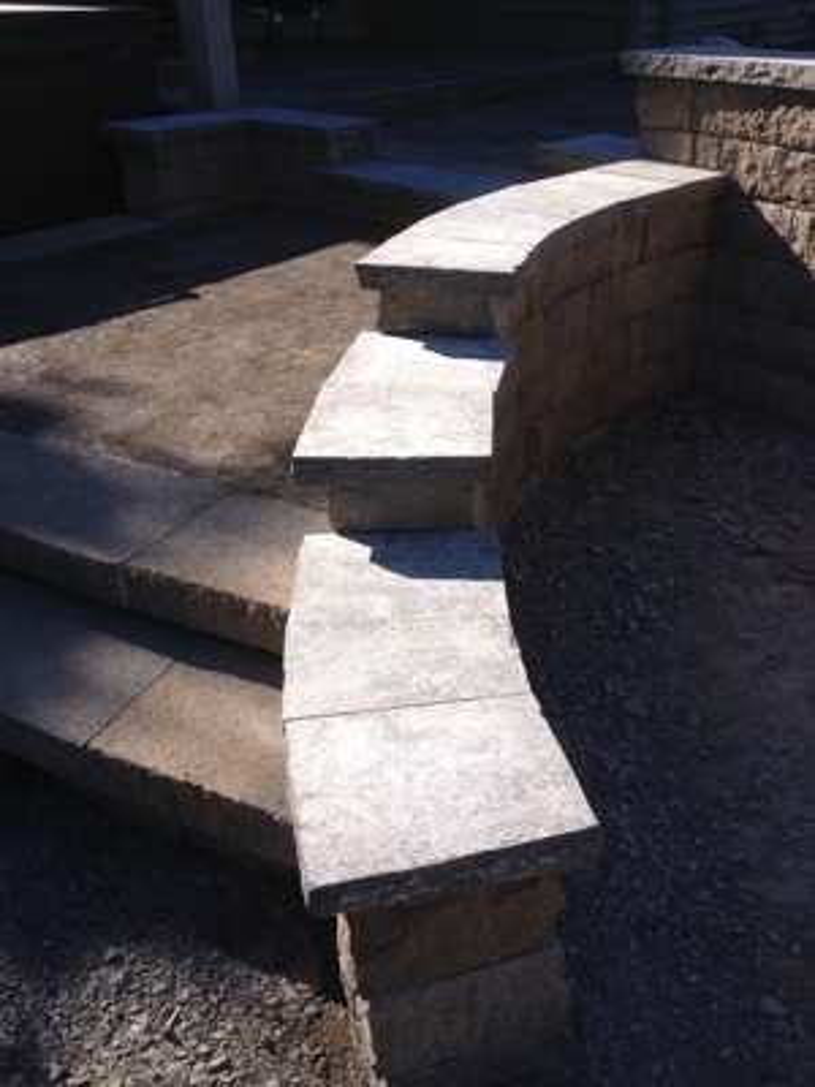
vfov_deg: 52.6
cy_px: 544
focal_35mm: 35
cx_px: 408
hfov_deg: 40.7
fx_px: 1099
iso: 50
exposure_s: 1/1022
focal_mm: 4.28
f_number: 2.4
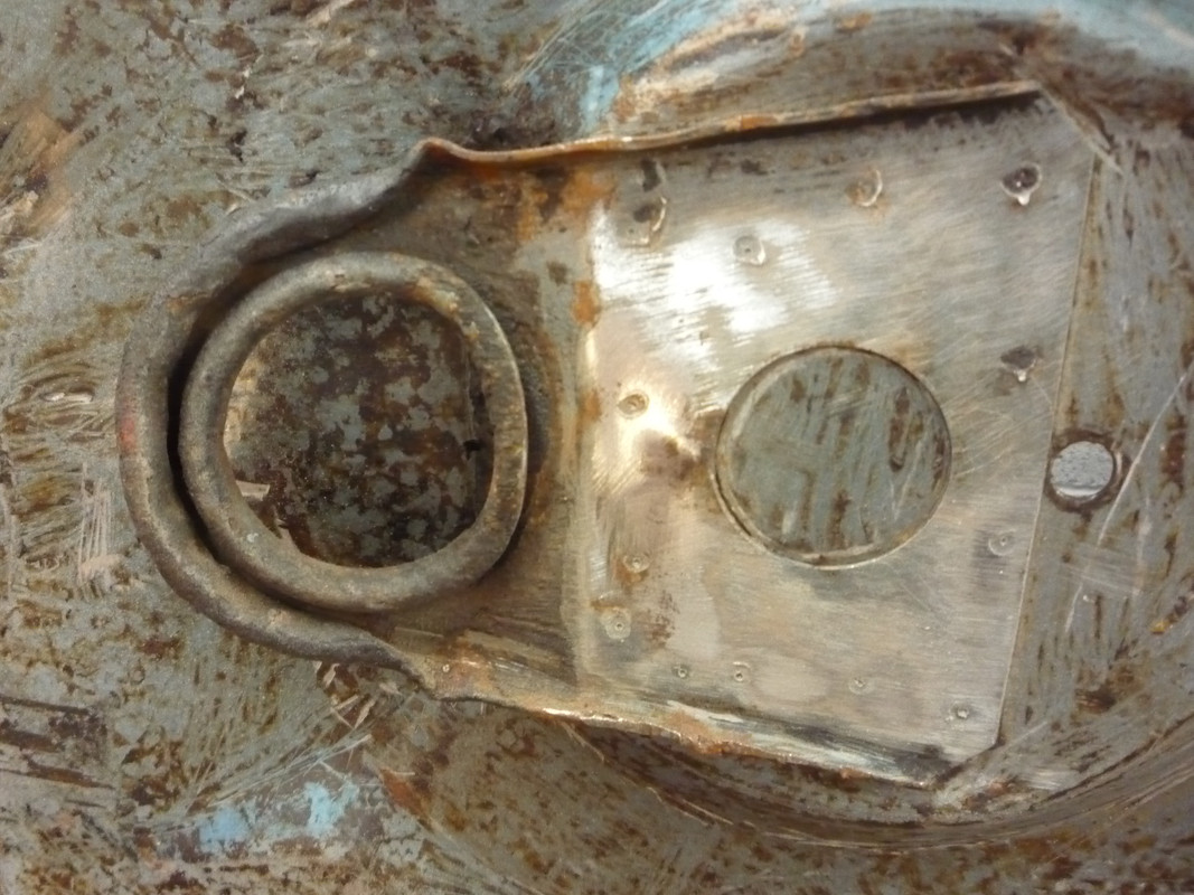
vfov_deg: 46.8
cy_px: 448
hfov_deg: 60.0
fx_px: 1035
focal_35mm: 30
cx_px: 597
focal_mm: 5.2
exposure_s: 1/20
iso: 800
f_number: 3.3
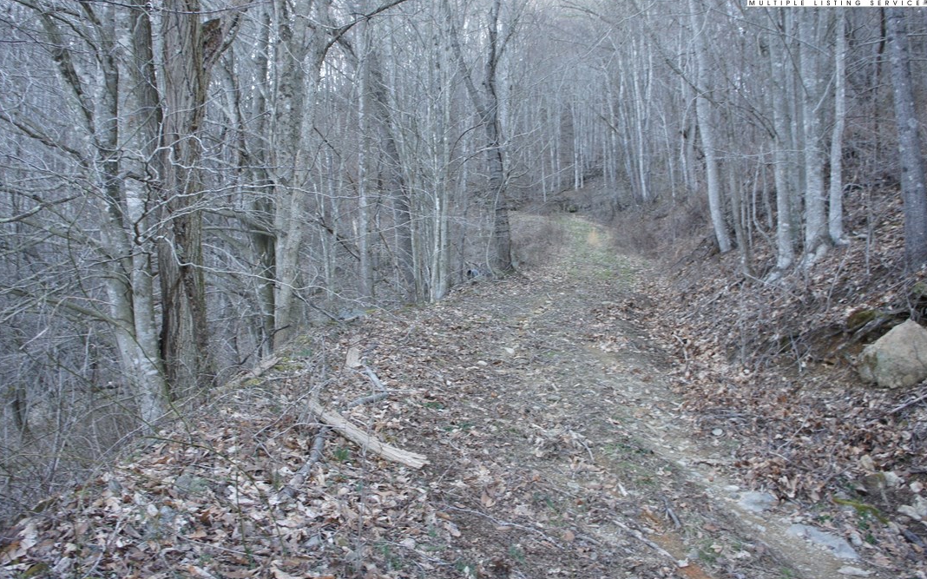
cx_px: 464
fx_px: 707
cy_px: 273
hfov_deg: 66.5
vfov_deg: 44.5
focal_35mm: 28
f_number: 4
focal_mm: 18
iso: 200
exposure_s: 1/40
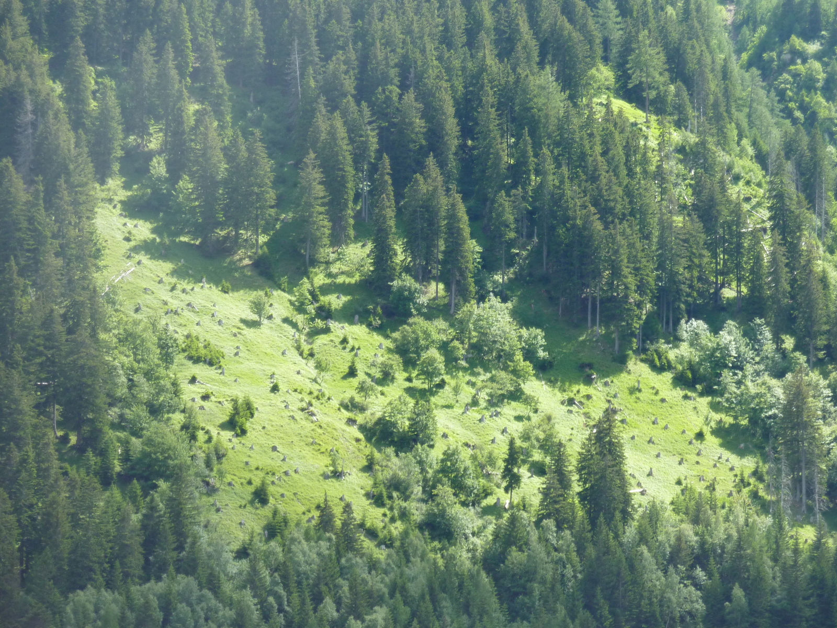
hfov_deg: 16.6
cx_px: 418
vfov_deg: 12.5
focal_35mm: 119
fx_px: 2877
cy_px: 314
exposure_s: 1/200
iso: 160
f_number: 4.4
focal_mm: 19.5
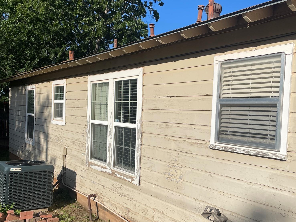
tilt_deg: -2.2
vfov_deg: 39.5
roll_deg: -1.6
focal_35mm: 36
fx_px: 308
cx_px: 160
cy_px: 129
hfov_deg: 51.3
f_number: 1.6
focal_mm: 4.2
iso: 32
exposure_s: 1/6897
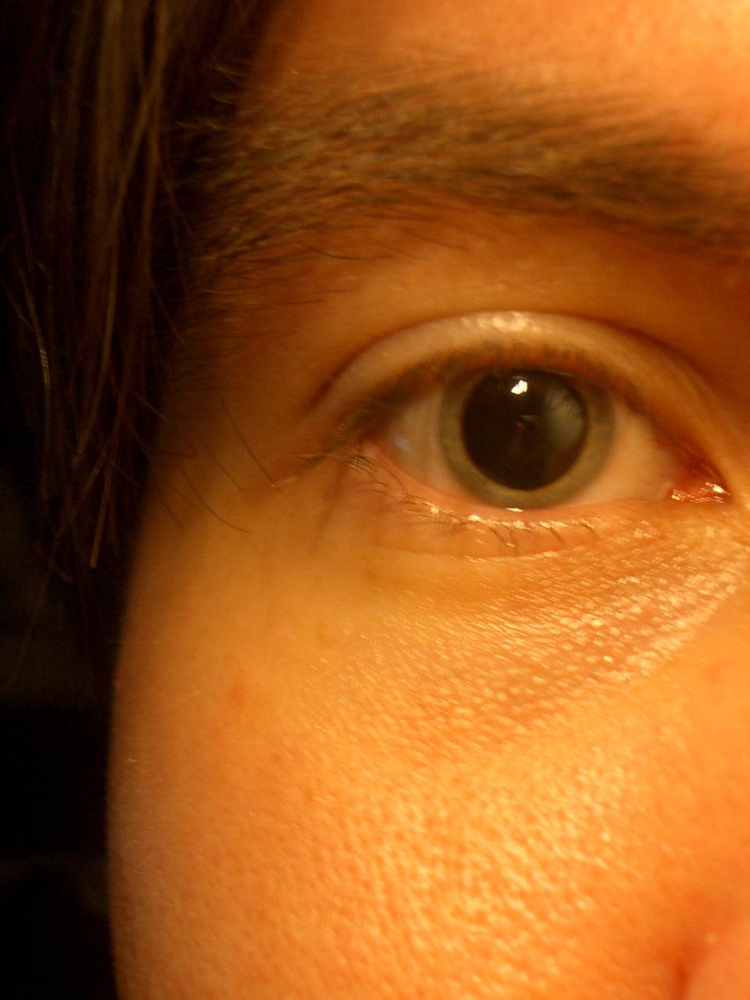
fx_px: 1791
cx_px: 375
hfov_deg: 23.7
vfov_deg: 31.2
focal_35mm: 62
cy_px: 500
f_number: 3.5
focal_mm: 10.2
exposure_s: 1/20
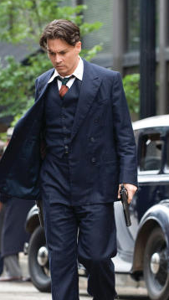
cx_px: 91
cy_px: 168
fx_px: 2194
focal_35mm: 276
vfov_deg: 7.8
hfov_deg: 4.4
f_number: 4.5
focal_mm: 135
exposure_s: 1/200
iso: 500
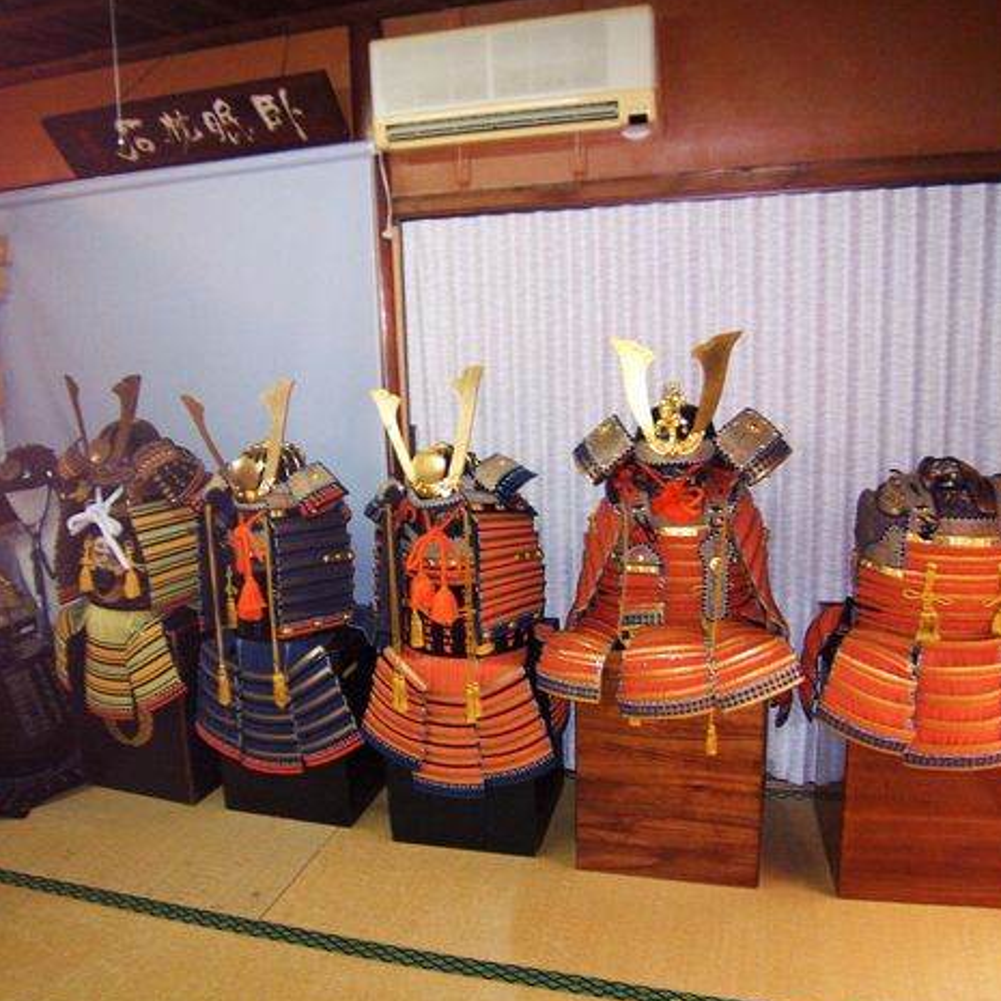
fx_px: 916
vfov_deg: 57.3
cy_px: 508
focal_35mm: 28
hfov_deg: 57.2
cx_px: 446
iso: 200
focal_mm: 3.8
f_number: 2.8
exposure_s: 1/30
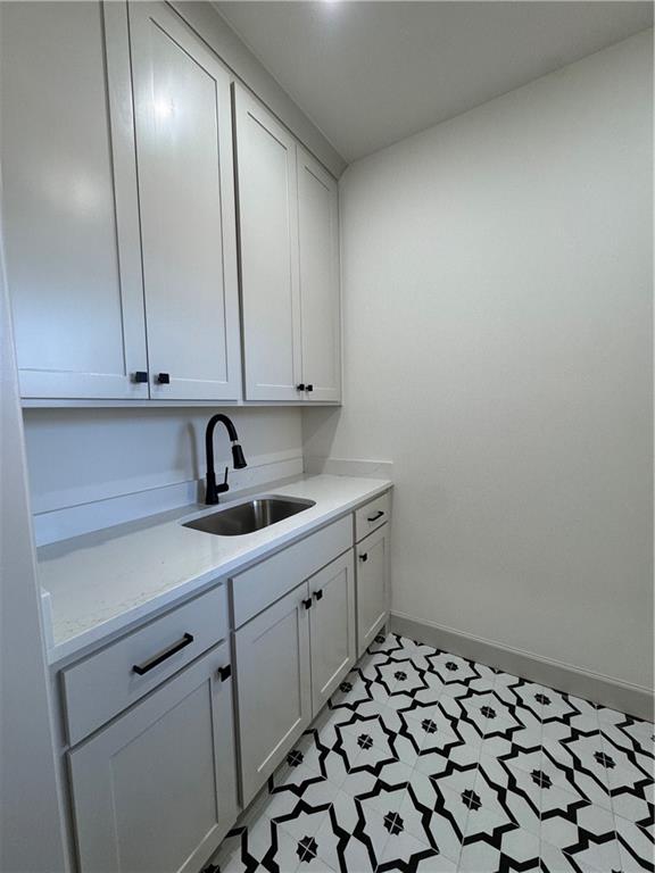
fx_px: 353
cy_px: 436
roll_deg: +1.4
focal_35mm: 14
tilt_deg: -4.0
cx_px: 328
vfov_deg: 102.1
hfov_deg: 85.7
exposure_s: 1/120
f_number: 2.2
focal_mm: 2.22
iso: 125
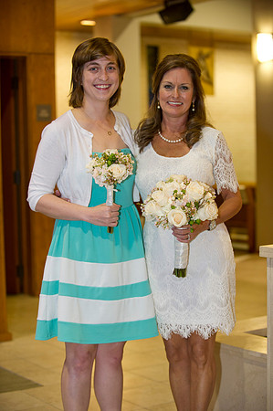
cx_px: 136
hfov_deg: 19.4
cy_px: 206
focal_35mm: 70
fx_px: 798
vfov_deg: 28.9
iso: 1600
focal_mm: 70
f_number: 2.8
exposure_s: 1/100
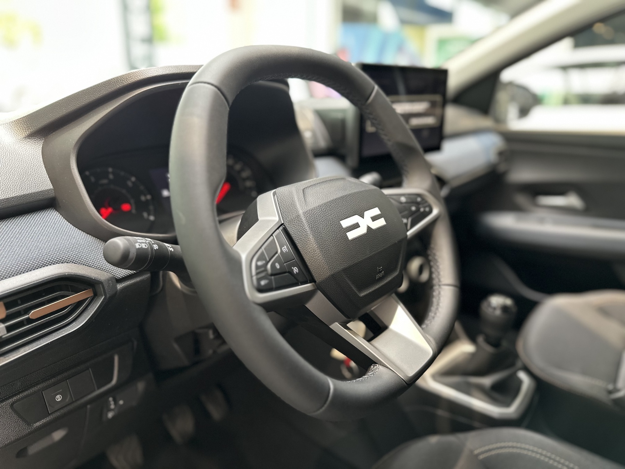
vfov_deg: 56.8
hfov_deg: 71.6
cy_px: 234
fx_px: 433
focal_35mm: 24
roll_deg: -0.9
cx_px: 312
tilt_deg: -17.3
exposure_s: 1/60
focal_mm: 6.86
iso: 250
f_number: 1.78
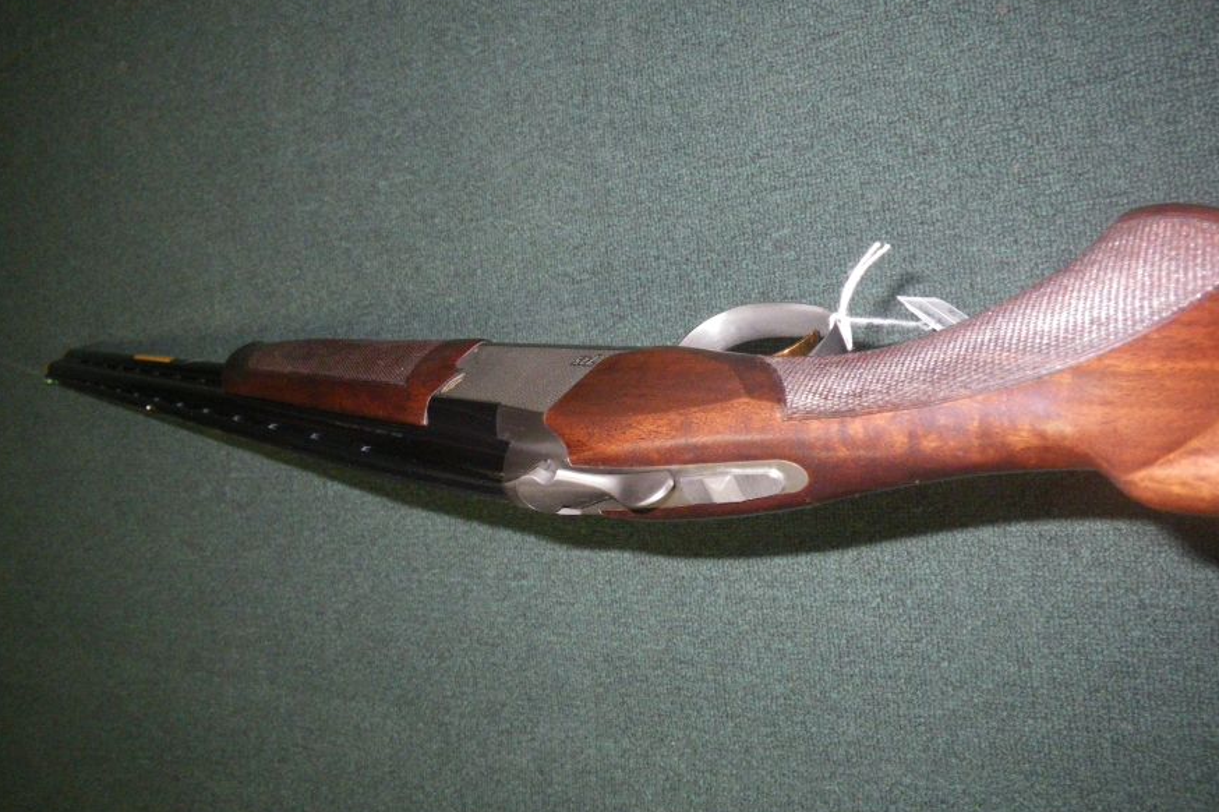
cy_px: 382
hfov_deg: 61.9
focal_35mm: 30
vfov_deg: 43.6
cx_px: 619
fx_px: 1015
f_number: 3.5
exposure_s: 1/50
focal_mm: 5
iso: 400
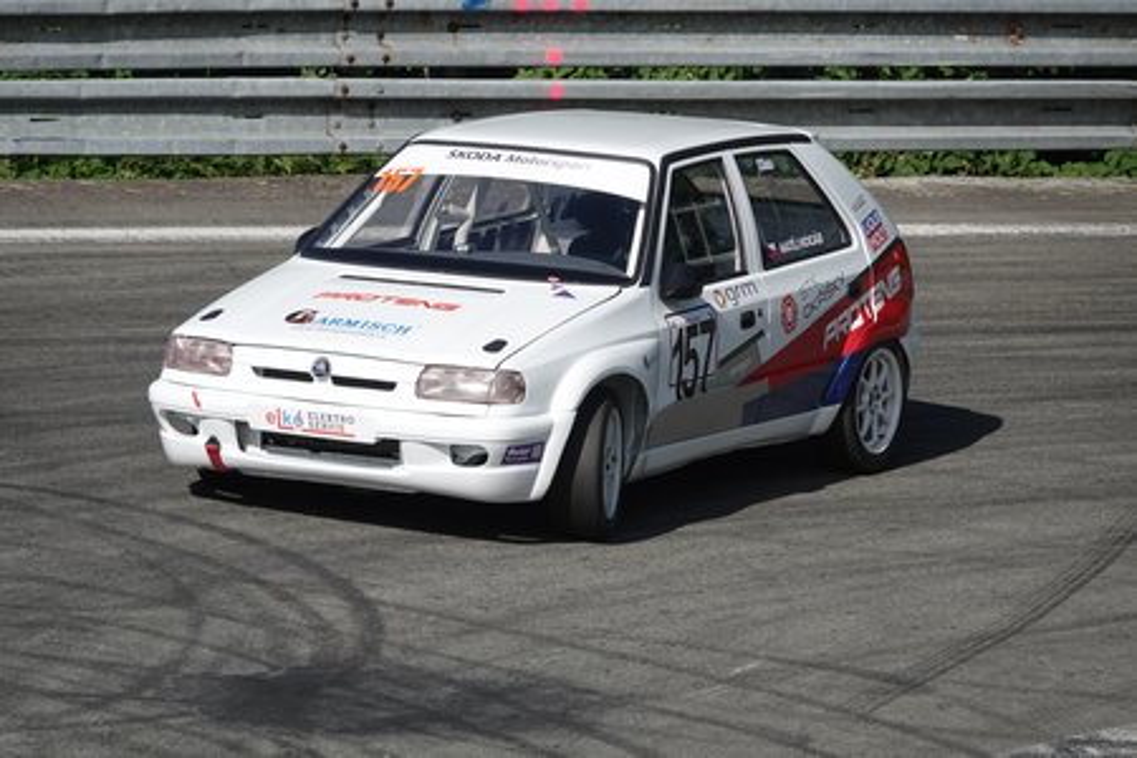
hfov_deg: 6.4
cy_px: 379
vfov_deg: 4.3
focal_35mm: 320
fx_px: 10106
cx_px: 568
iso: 100
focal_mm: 117.29
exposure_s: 1/800
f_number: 5
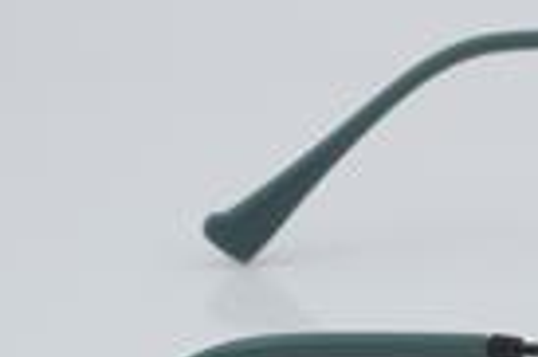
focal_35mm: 219
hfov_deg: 9.3
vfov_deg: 6.3
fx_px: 3269
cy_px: 290
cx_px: 675
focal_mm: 50
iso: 100
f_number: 32
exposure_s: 1/4
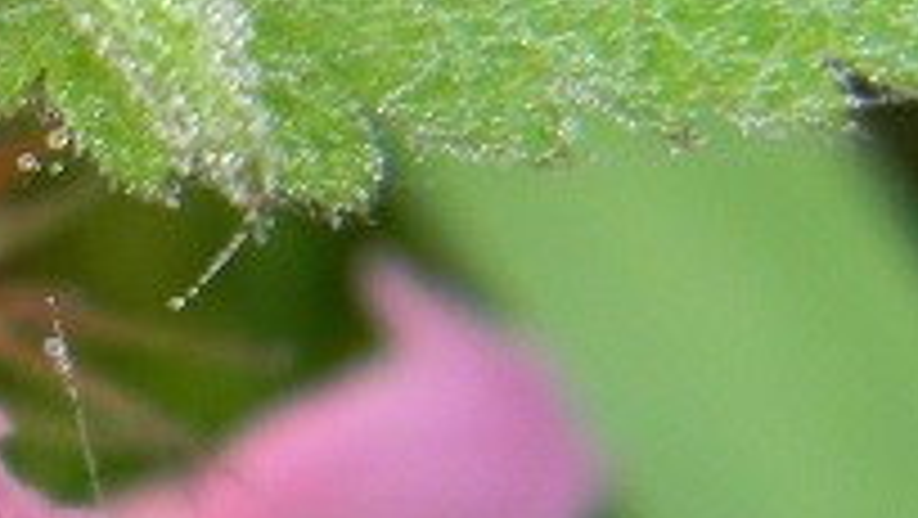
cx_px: -351
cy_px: 509
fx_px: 8621
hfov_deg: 6.0
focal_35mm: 354
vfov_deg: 3.4
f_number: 4.5
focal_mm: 15.1
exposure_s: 1/34.1
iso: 80
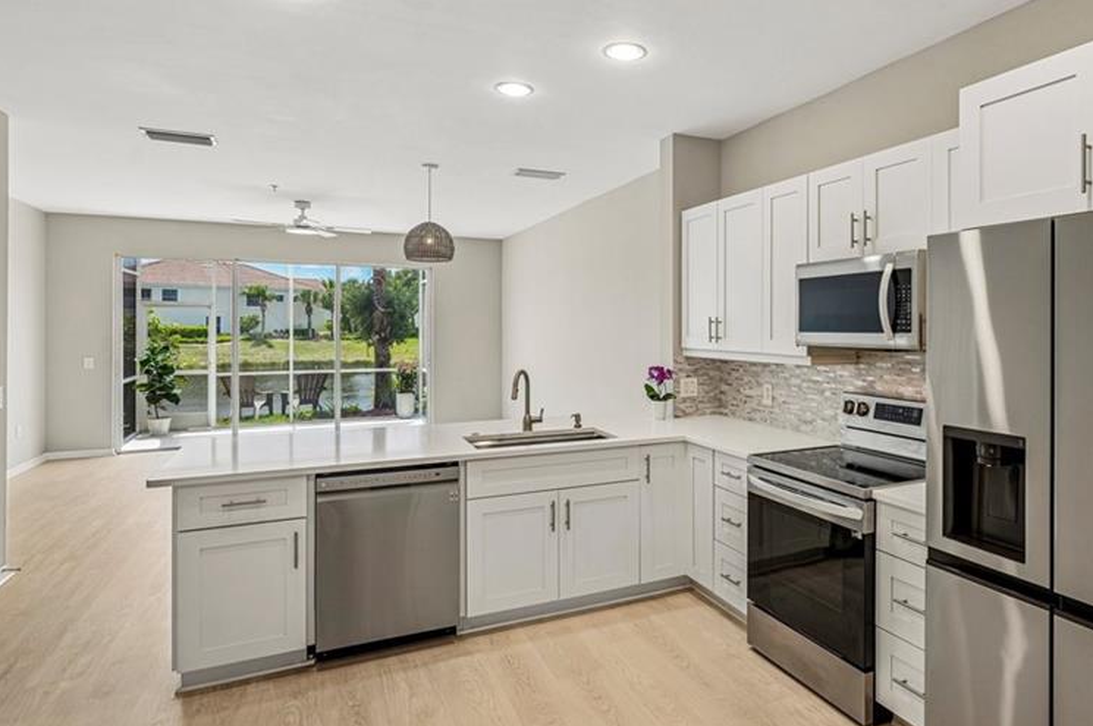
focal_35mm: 22
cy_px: 323
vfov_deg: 57.0
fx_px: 667
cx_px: 676
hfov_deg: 77.4
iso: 400
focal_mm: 16
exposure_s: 1/40
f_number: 8
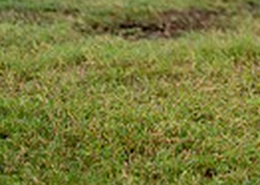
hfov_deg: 7.7
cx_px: 489
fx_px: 1872
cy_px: -242
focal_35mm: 254
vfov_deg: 5.5
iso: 320
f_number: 1.2
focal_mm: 50
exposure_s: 1/1250
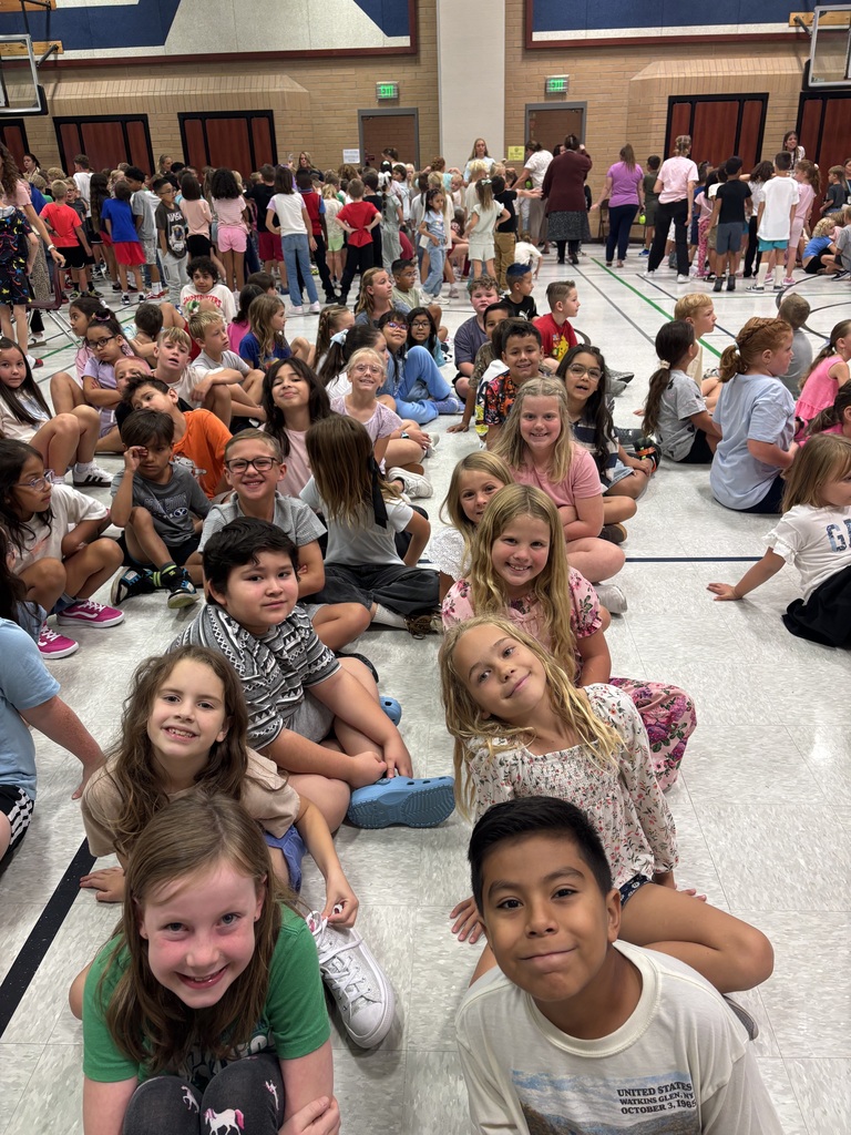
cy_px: 568
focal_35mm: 26
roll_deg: +1.2
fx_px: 852
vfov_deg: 67.3
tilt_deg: -25.7
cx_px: 426
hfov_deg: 53.1
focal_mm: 5.96
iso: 100
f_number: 1.6
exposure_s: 1/60
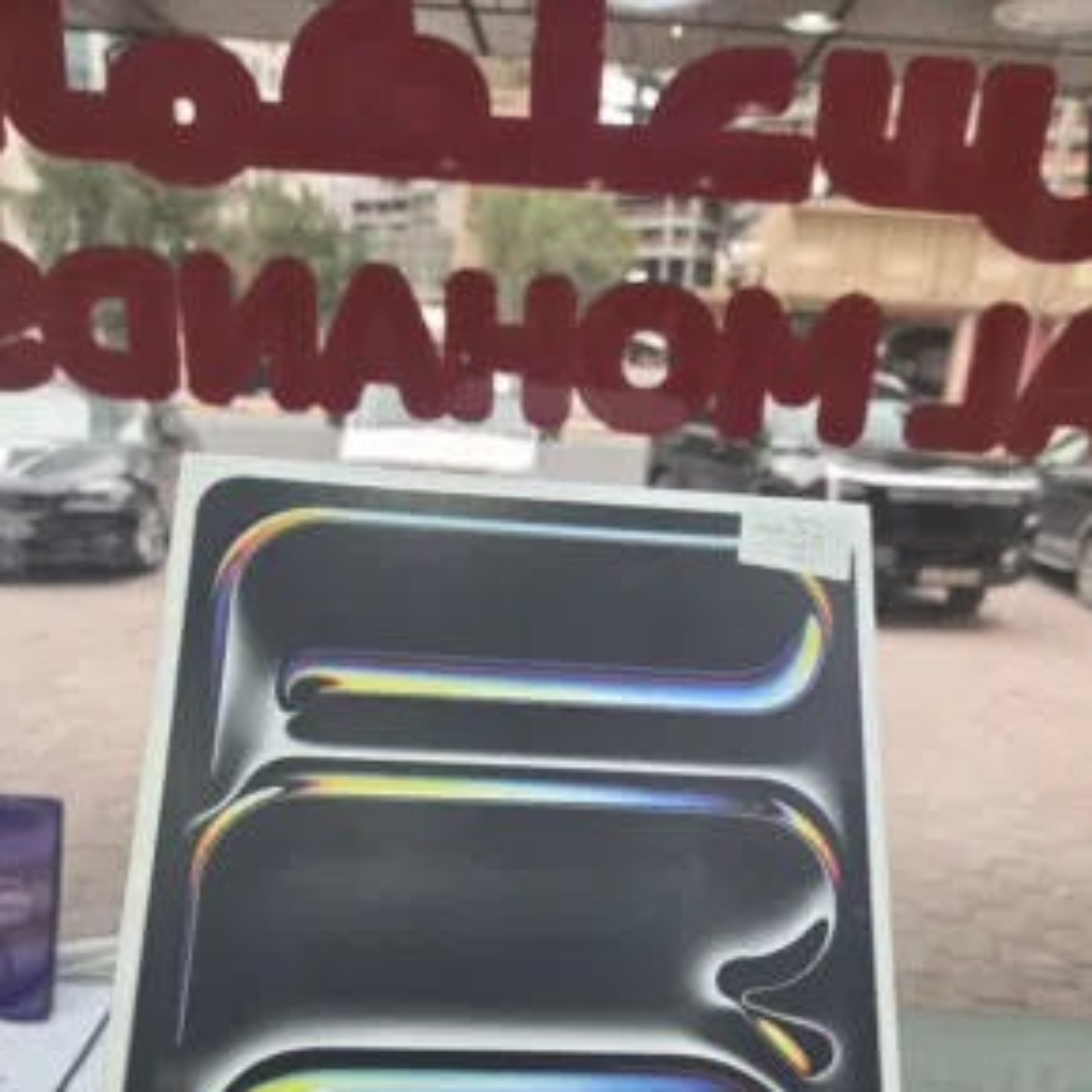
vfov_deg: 55.8
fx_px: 999
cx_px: 554
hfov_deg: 57.3
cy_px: 749
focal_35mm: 28
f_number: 1.8
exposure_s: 1/508
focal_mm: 5.4
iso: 100
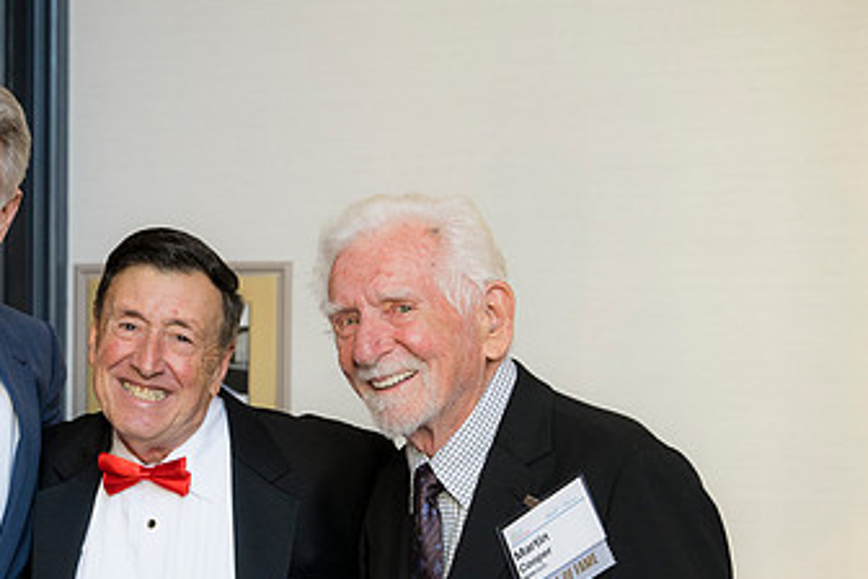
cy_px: 467
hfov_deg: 26.0
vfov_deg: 17.8
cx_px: 127
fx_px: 1832
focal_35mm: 76
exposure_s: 1/125
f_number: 4
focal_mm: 44
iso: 800
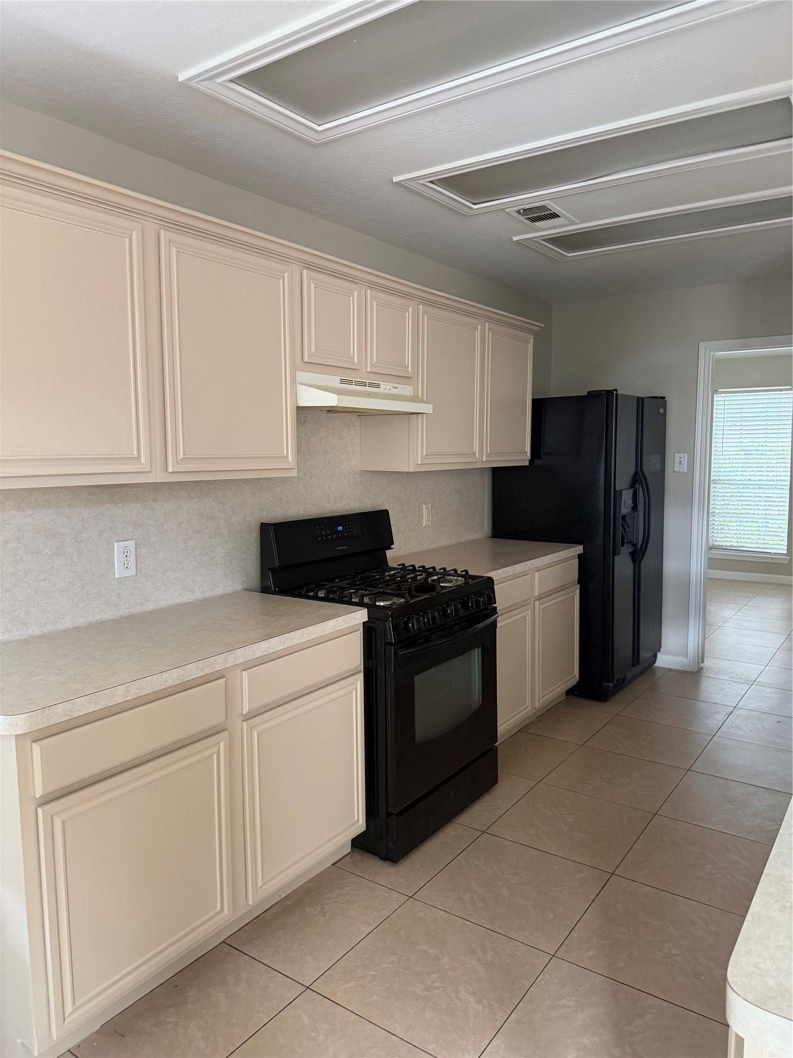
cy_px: 529
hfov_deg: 56.8
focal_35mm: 24
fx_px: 733
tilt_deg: -7.2
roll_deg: +1.2
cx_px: 396
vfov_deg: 71.6
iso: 400
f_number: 1.78
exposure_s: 1/60
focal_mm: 6.76
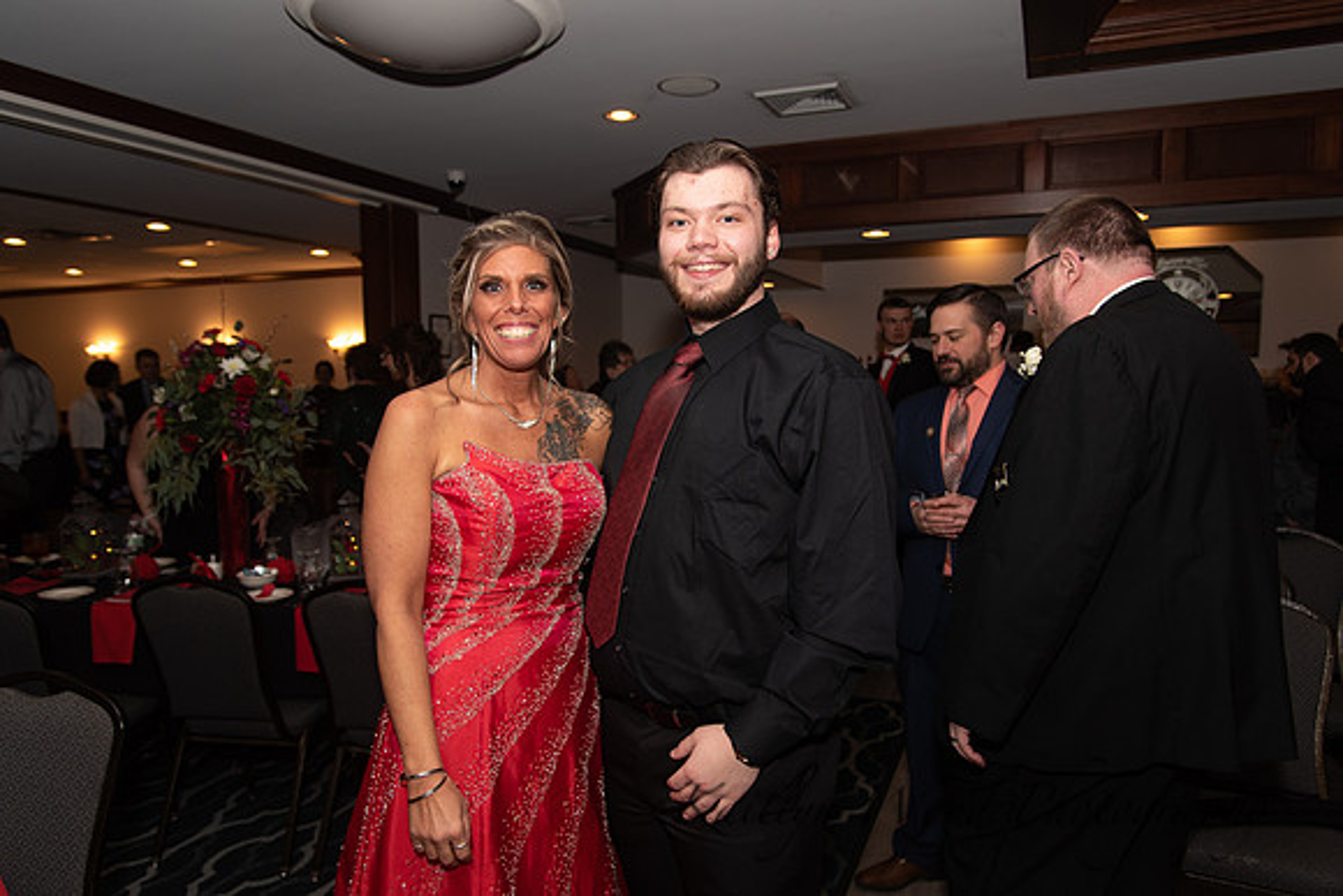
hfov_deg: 71.4
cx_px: 672
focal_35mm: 25
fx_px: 935
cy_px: 448
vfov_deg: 51.2
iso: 800
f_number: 4
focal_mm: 24
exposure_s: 1/200
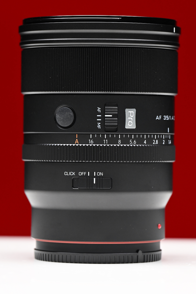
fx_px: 1650
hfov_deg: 6.8
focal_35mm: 202
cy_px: 147
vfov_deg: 10.2
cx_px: 98
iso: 800
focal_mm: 135
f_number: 6.3
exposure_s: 1/60
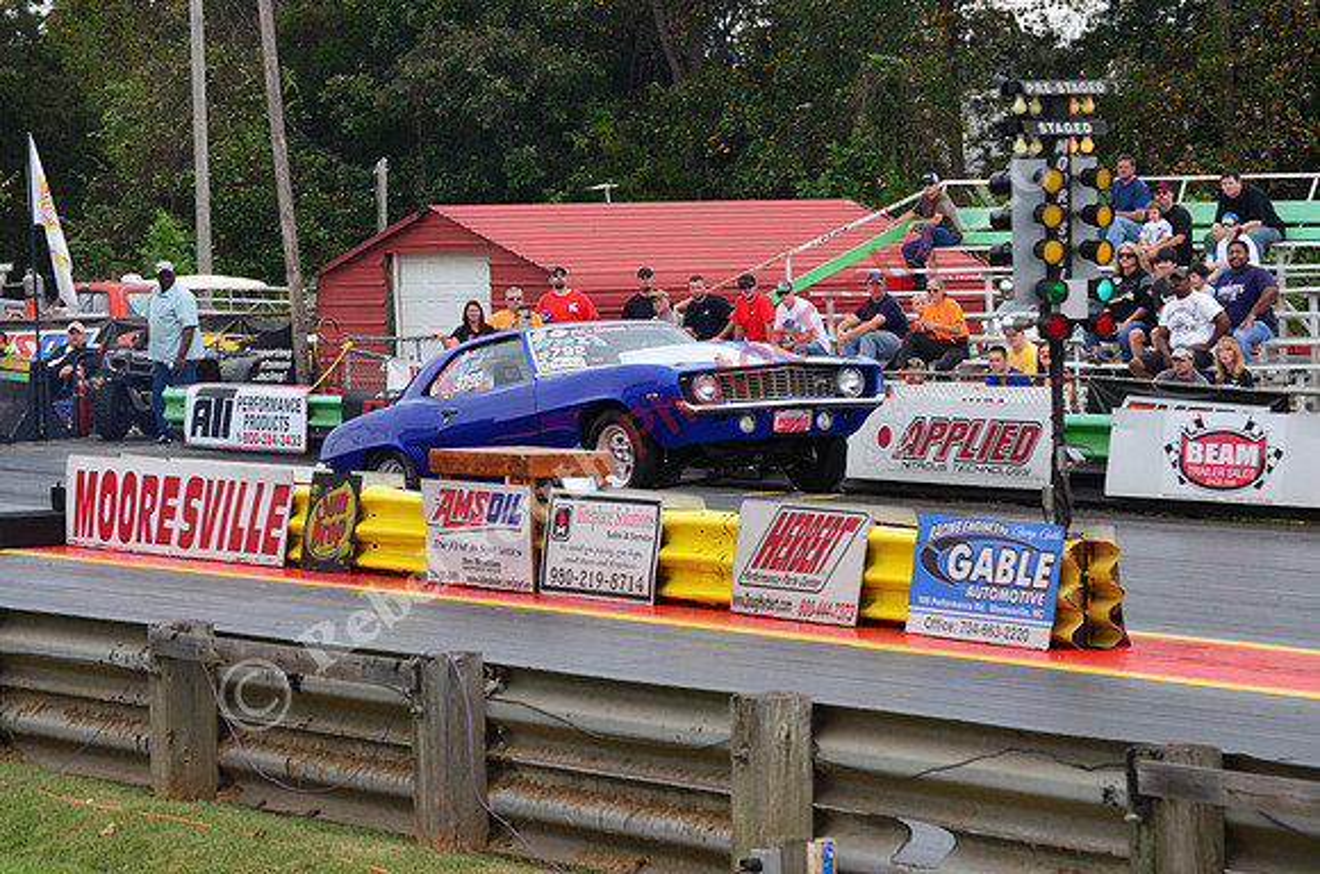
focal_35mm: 135
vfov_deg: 10.1
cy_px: 437
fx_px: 4939
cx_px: 660
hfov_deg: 15.2
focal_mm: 90
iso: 1000
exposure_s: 1/1000
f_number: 8
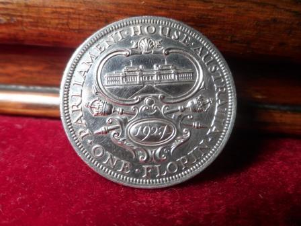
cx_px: 150
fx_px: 209
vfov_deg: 56.8
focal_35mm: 24
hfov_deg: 71.6
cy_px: 113
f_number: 3.2
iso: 100
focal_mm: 4
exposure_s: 1/30
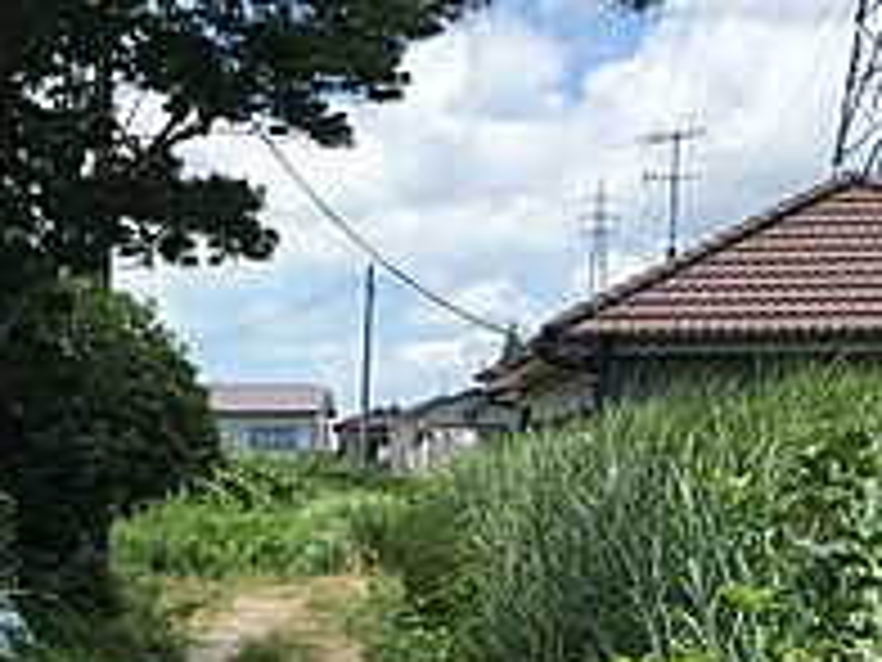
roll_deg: -0.3
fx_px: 2268
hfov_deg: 21.8
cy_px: 869
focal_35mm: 89
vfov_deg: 15.7
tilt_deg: -10.0
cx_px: 220
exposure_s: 1/1221
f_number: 2.2
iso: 25
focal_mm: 4.15
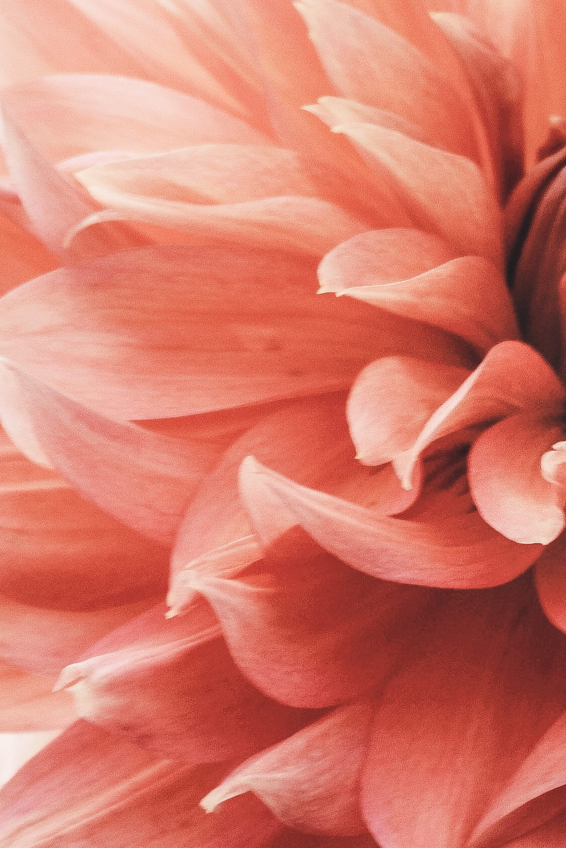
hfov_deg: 0.5
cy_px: 805
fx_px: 61450
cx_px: 603
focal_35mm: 2608
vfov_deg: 0.8
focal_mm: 600
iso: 100
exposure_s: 1/160
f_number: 10
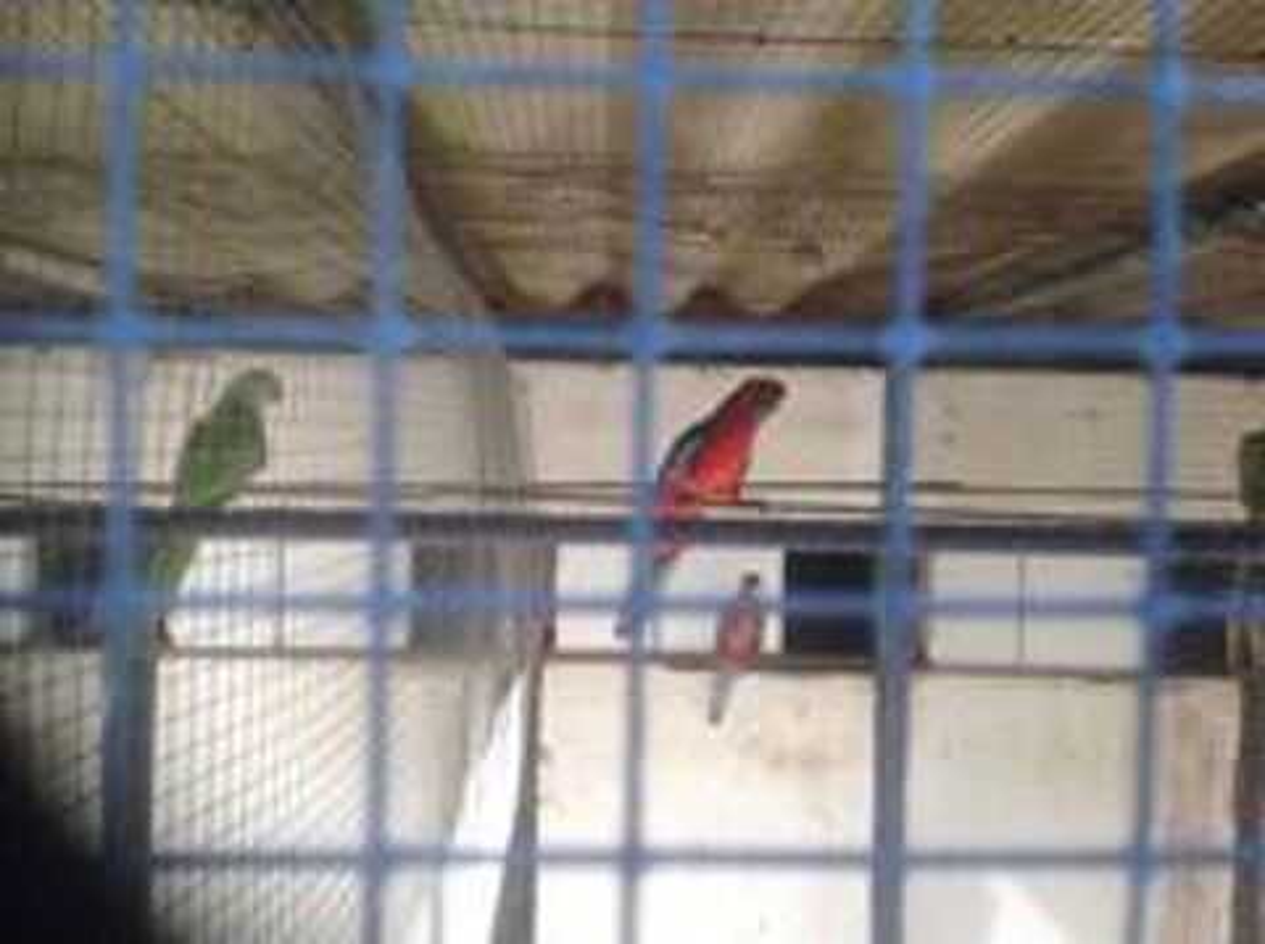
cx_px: 632
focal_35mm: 35
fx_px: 1276
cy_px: 472
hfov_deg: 52.7
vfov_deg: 40.6
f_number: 2.4
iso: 80
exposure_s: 1/120
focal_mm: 4.28
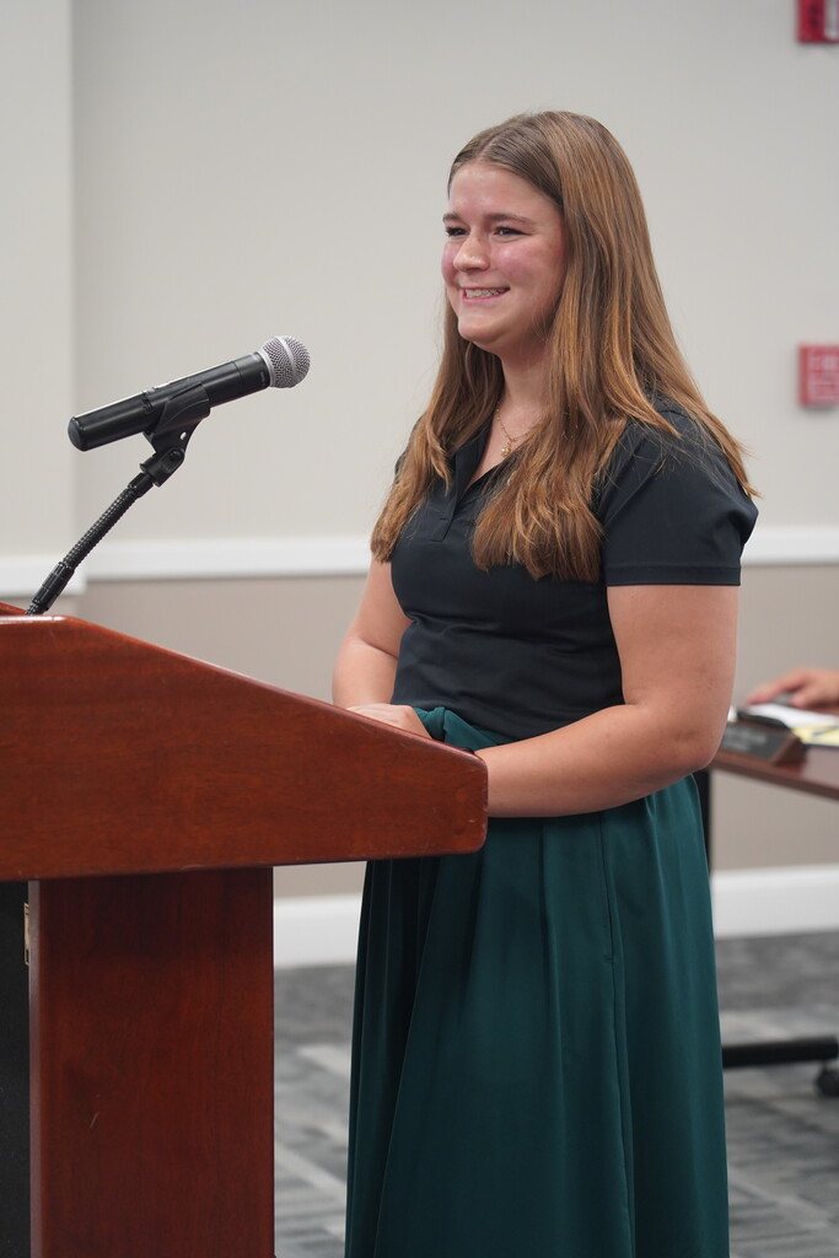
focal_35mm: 105
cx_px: 420
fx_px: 3669
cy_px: 629
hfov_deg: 13.0
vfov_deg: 19.5
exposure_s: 1/160
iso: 1600
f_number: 4
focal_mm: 105
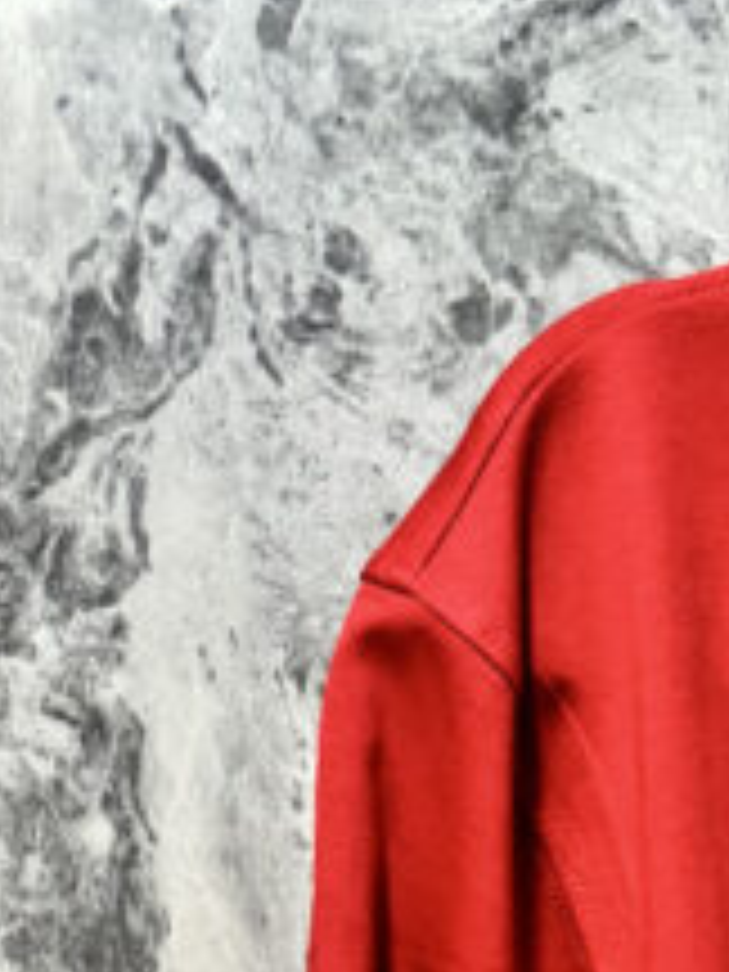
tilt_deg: -19.8
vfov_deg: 17.6
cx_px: 1179
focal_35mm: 89
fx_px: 2499
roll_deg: +0.8
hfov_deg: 15.0
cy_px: 1773
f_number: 1.78
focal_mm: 6.76
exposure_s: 1/60
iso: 500
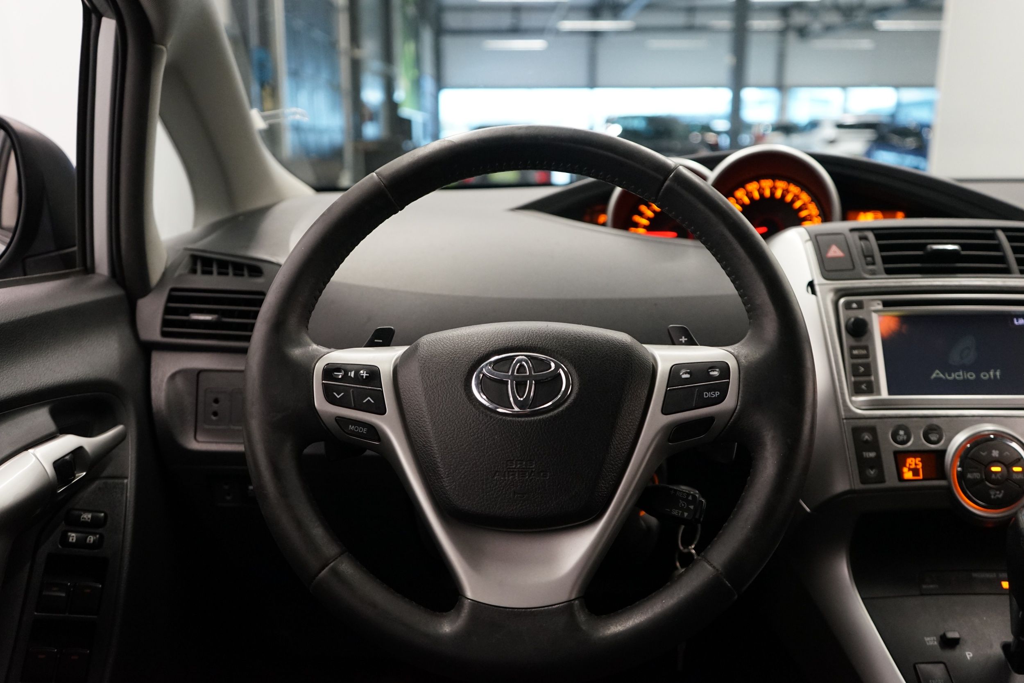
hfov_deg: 61.9
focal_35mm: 30
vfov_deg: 43.6
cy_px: 342
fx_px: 853
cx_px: 512
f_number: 3.5
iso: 2500
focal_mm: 30
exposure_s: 1/160
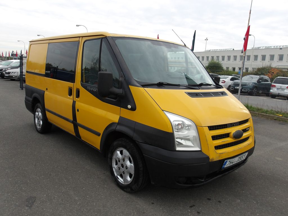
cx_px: 144
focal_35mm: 27
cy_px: 108
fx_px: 225
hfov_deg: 65.3
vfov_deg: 51.4
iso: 100
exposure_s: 1/567
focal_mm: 4.9
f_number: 3
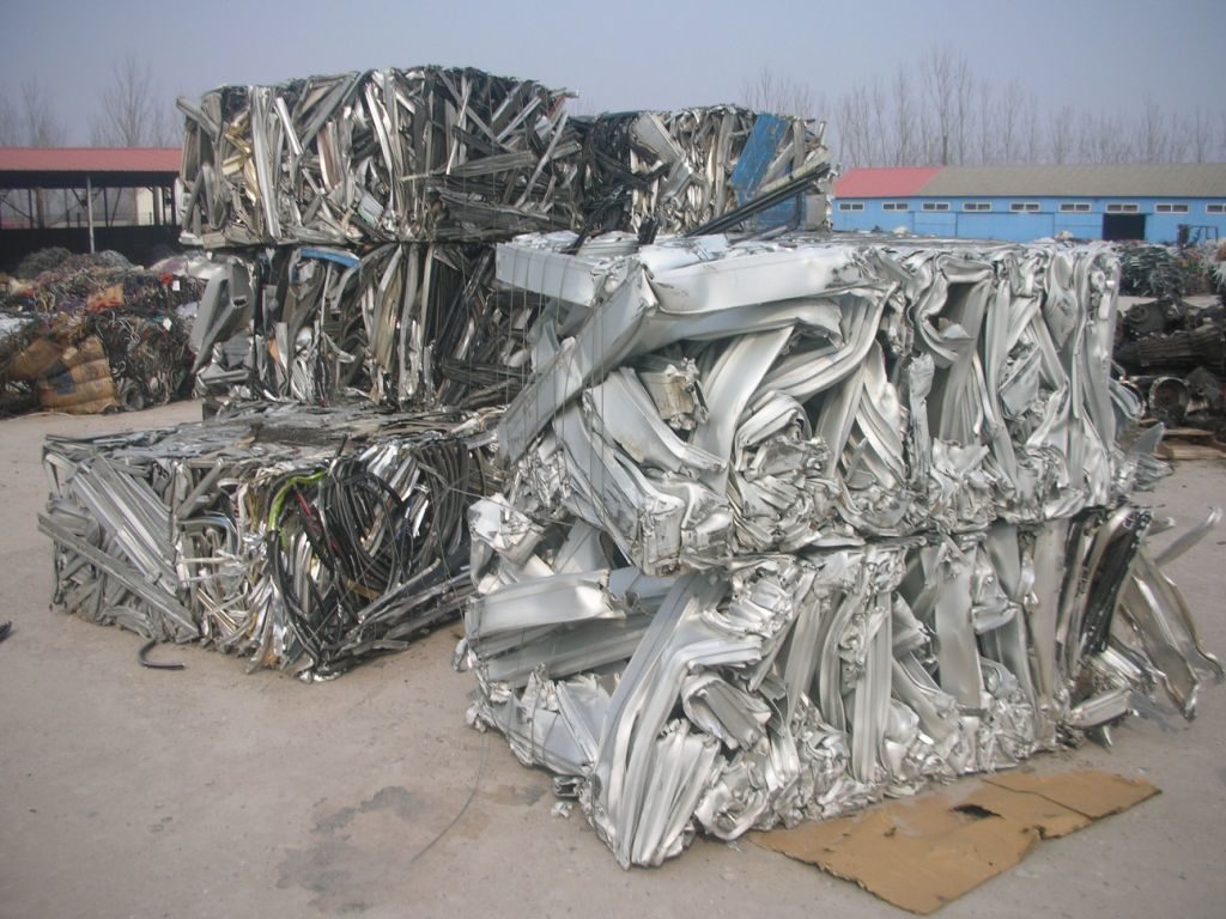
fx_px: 1240
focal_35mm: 35
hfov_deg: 52.6
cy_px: 460
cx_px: 613
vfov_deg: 40.7
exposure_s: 1/82.3
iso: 50
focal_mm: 5.8
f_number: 8.5
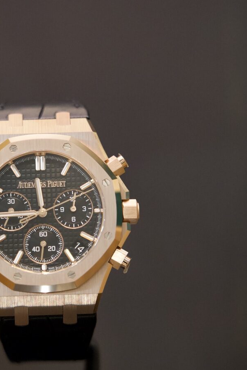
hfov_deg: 8.8
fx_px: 1595
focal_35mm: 155
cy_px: 208
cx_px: 54
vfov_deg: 13.2
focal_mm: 93
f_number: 4
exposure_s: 1/160
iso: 6400
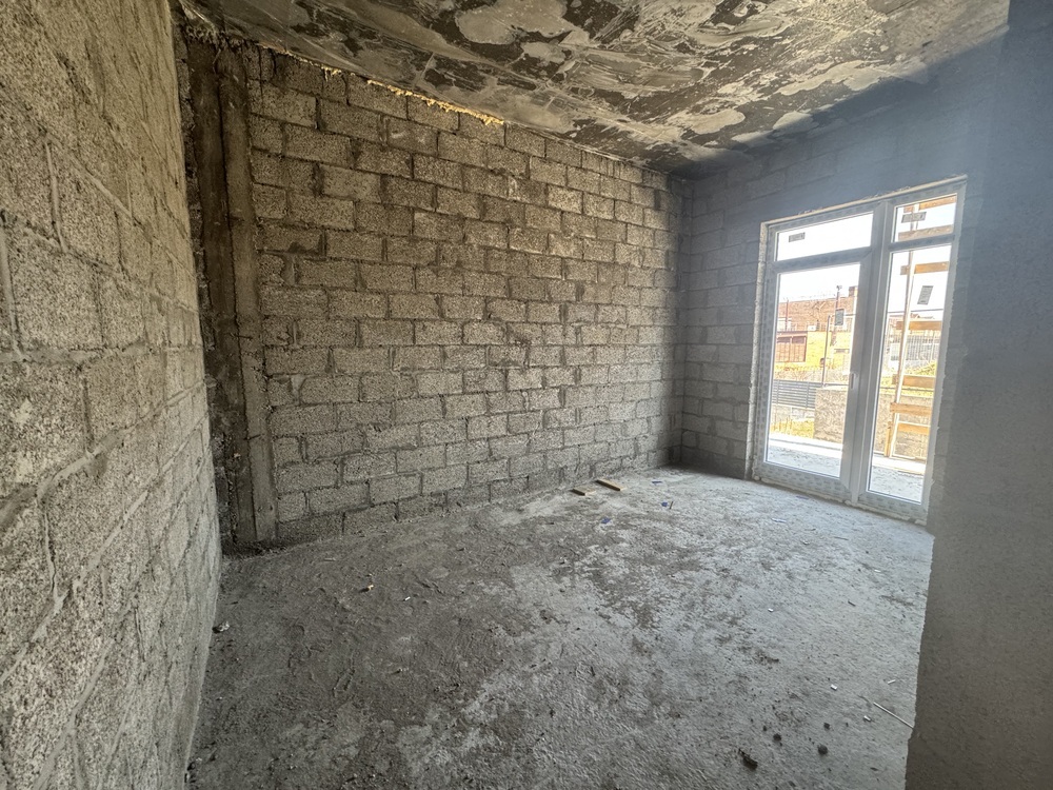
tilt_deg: -6.9
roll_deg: -0.1
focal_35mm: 14
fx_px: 426
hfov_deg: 102.1
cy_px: 395
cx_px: 526
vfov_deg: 85.7
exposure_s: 1/60
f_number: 2.2
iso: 500
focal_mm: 2.22
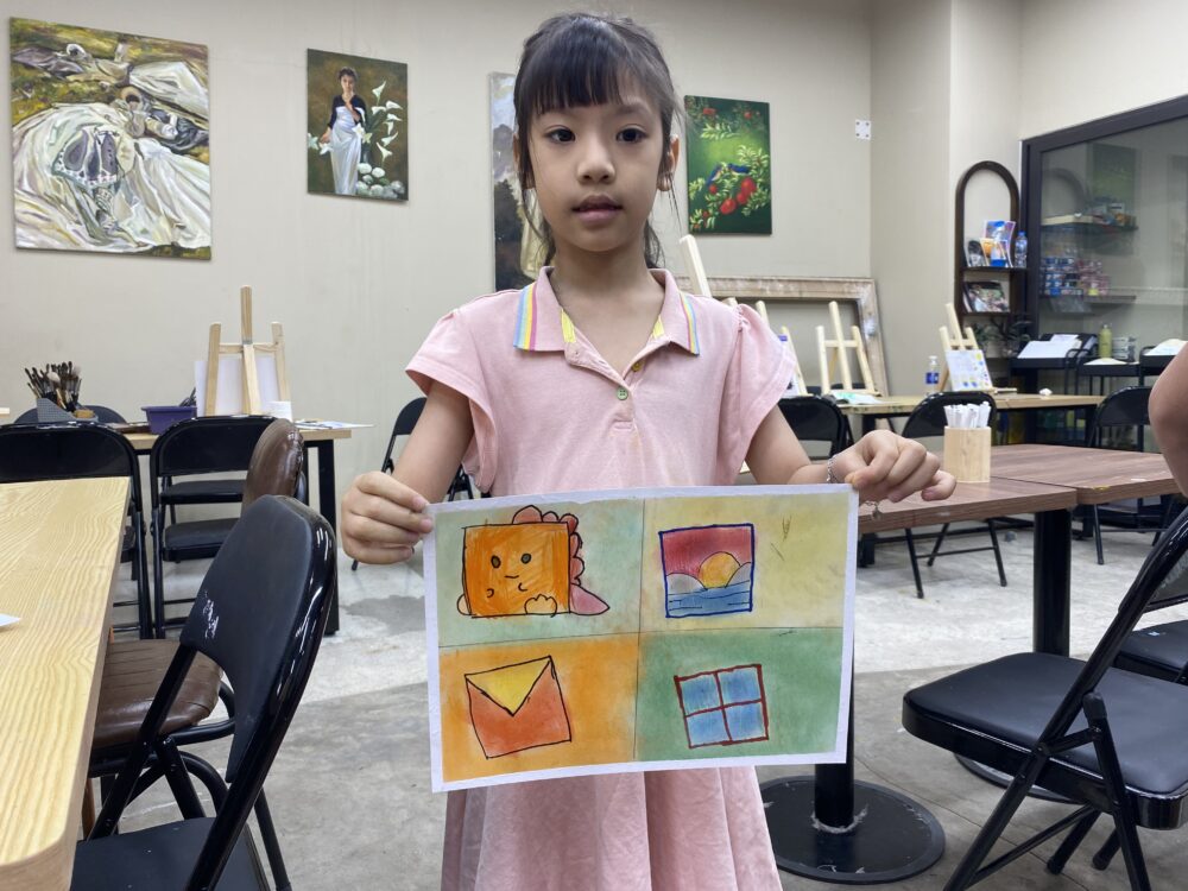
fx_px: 892
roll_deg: +0.6
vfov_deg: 53.1
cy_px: 446
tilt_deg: -6.5
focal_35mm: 26
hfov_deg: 67.3
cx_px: 594
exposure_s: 1/100
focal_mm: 4.25
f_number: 1.8
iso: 64
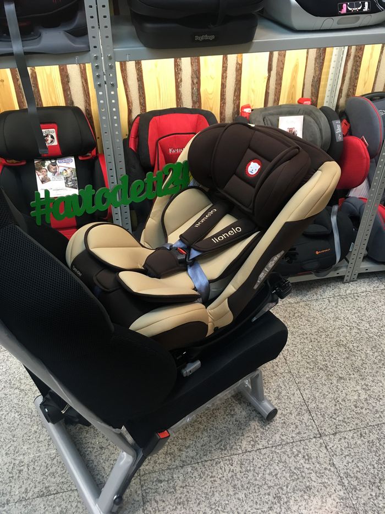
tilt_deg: -38.5
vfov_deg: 61.7
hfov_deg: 48.2
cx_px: 192
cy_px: 257
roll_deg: -0.2
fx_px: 430
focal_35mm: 29
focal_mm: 4.15
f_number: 2.2
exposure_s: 1/33
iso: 125
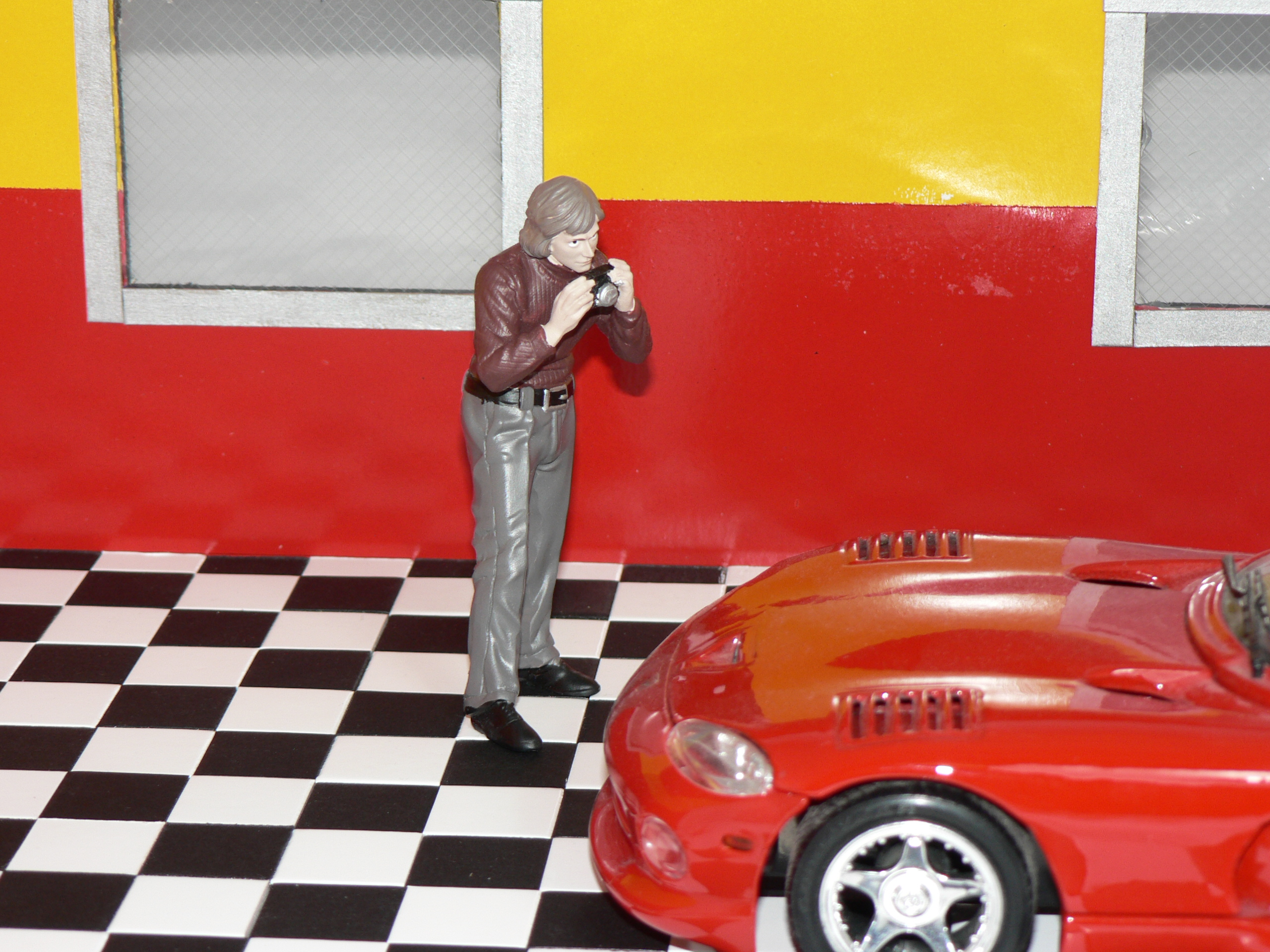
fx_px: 3412
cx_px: 635
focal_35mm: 93
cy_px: 476
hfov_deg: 21.1
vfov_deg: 15.9
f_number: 3.2
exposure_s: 1/60
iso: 80
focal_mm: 15.5
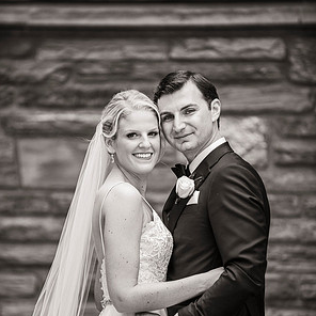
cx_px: 159
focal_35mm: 258
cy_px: 194
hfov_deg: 6.8
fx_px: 2665
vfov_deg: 6.8
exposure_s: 1/2500
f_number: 2.8
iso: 1600
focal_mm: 200
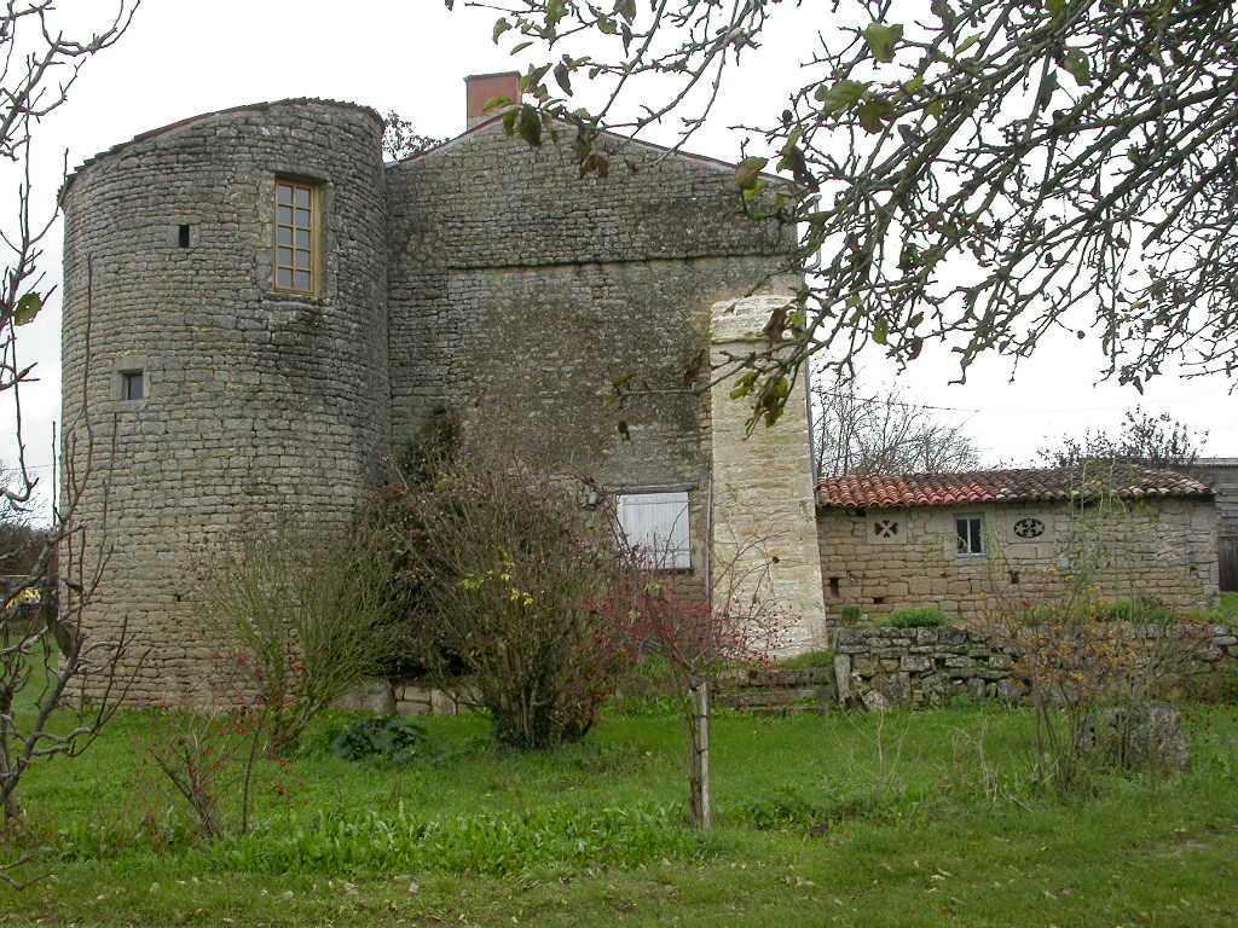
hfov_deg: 49.0
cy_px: 464
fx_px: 1359
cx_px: 619
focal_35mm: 38
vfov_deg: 37.7
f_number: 4.7
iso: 100
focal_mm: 7.85
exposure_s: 1/124
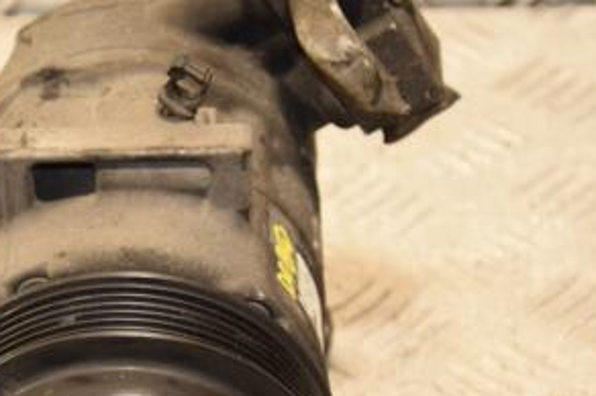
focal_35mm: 216
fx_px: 3572
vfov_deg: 6.3
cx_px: 127
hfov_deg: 9.5
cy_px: 327
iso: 800
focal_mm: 70
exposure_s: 1/160
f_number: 5.3
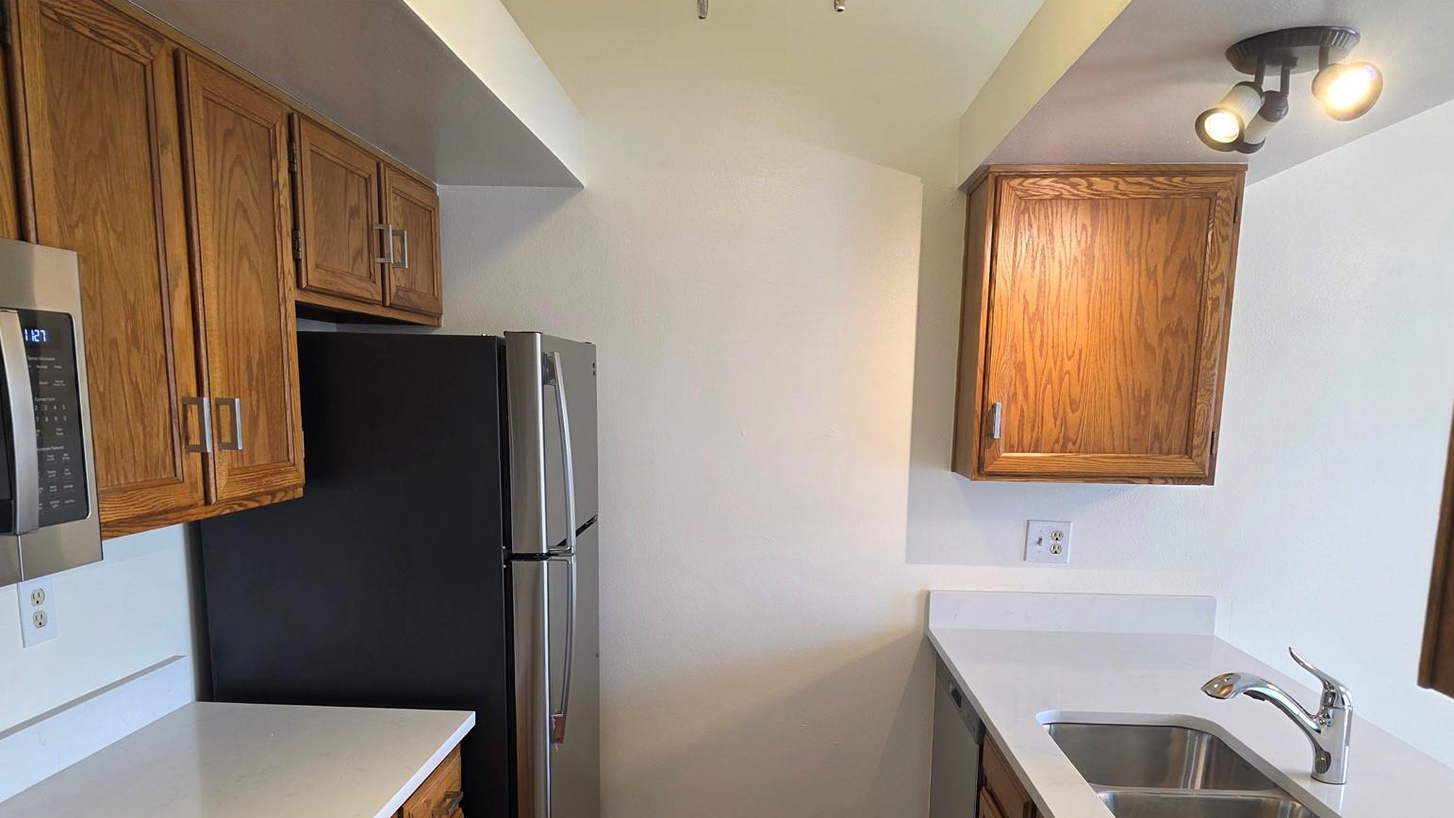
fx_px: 1002
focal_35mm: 26
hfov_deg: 71.9
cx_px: 717
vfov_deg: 43.6
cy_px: 561
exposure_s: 1/120
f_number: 1.7
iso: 160
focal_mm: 6.3
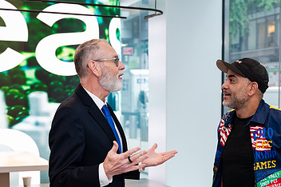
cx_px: 176
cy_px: 143
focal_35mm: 75
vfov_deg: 18.0
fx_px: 585
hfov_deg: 26.9
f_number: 4
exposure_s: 1/160
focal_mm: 43
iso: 1000
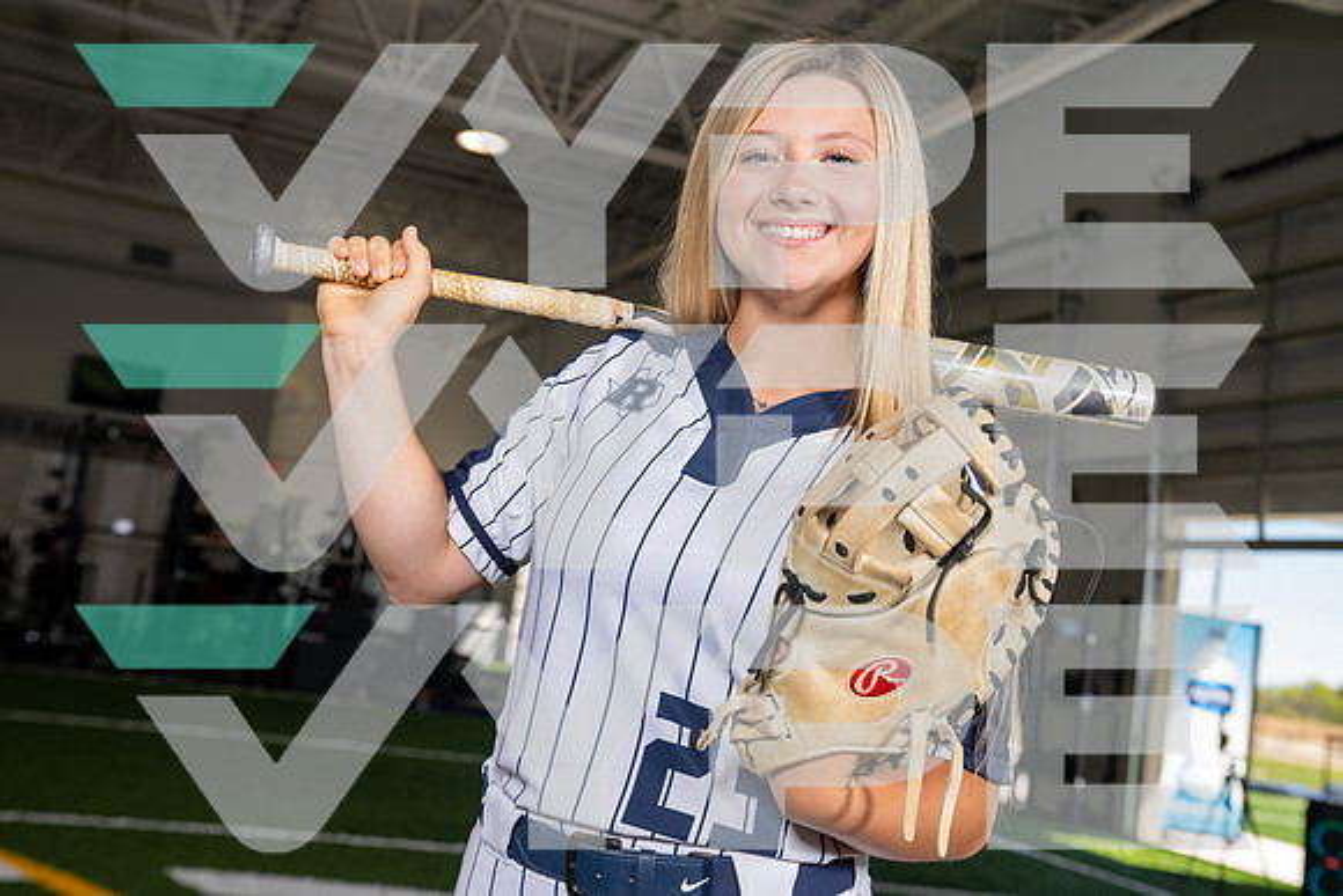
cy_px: 448
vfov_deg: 28.1
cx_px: 672
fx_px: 1791
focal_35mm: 48
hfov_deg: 41.1
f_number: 5.6
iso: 200
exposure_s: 1/200
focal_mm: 48
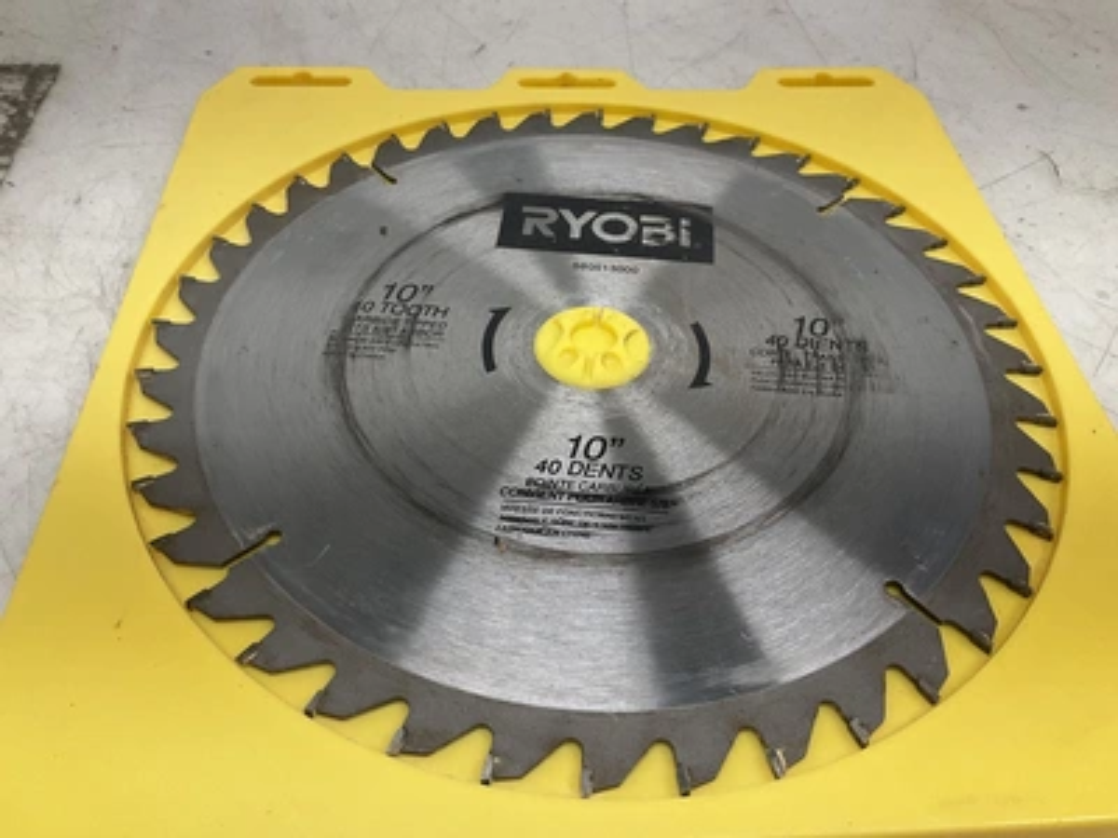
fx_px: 937
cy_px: 419
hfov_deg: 61.7
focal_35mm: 29
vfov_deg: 48.2
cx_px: 559
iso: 40
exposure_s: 1/120
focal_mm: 3
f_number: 1.8
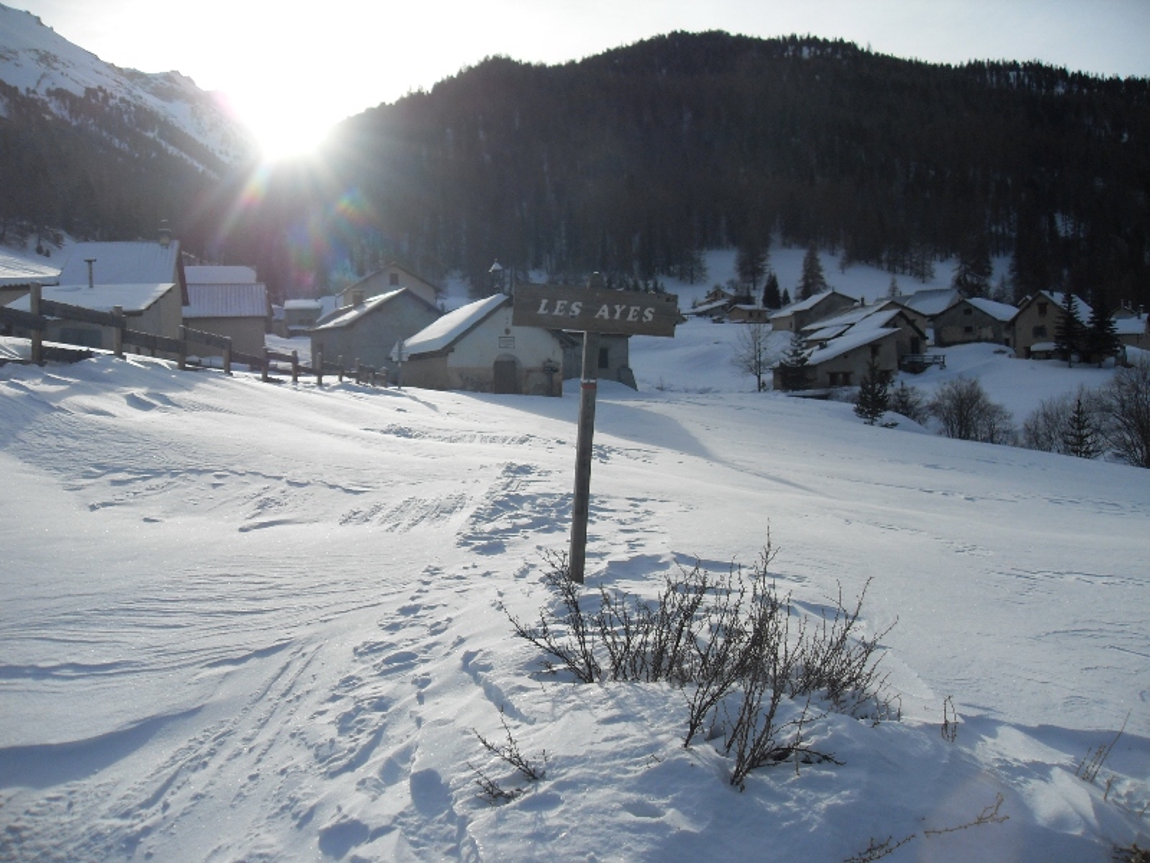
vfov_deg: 40.7
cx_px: 575
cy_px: 432
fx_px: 1163
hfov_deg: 52.6
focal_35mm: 35
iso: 80
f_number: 7
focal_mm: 6.3
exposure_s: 1/500
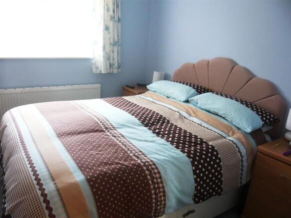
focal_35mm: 28
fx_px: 235
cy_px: 109
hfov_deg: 63.5
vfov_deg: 49.7
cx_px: 146
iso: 200
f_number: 2.8
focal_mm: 4.6
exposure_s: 1/25
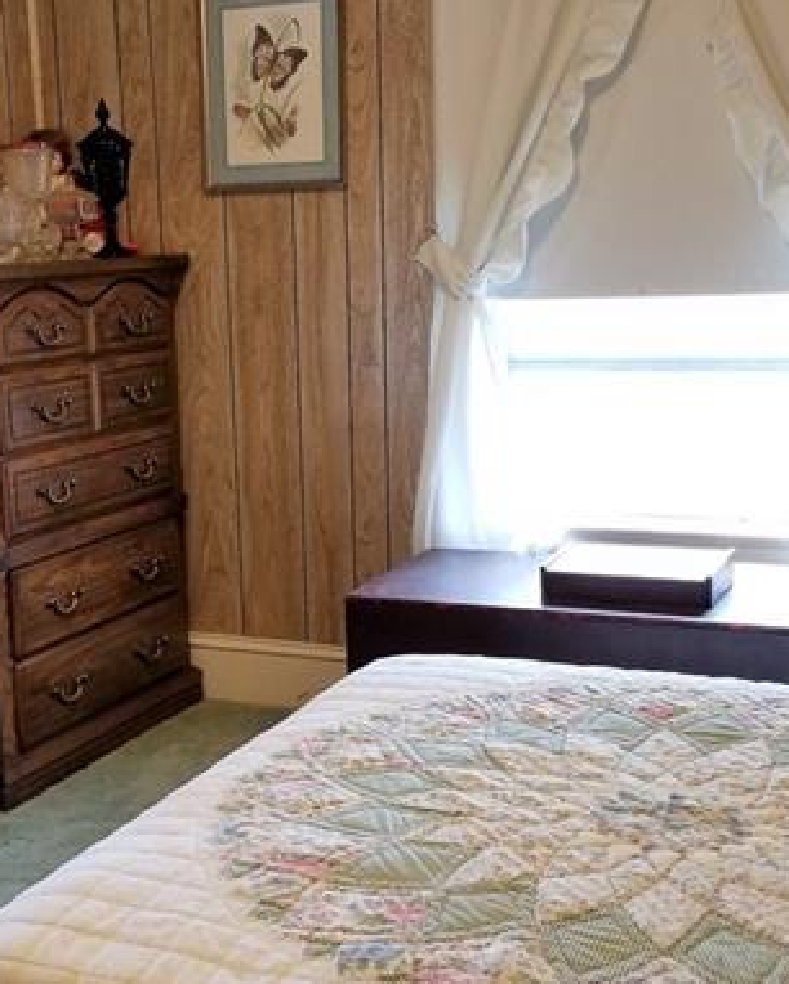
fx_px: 1487
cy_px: 572
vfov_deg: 36.5
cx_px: 260
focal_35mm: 51
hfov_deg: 29.5
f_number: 1.7
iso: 160
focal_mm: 4.3
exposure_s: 1/40
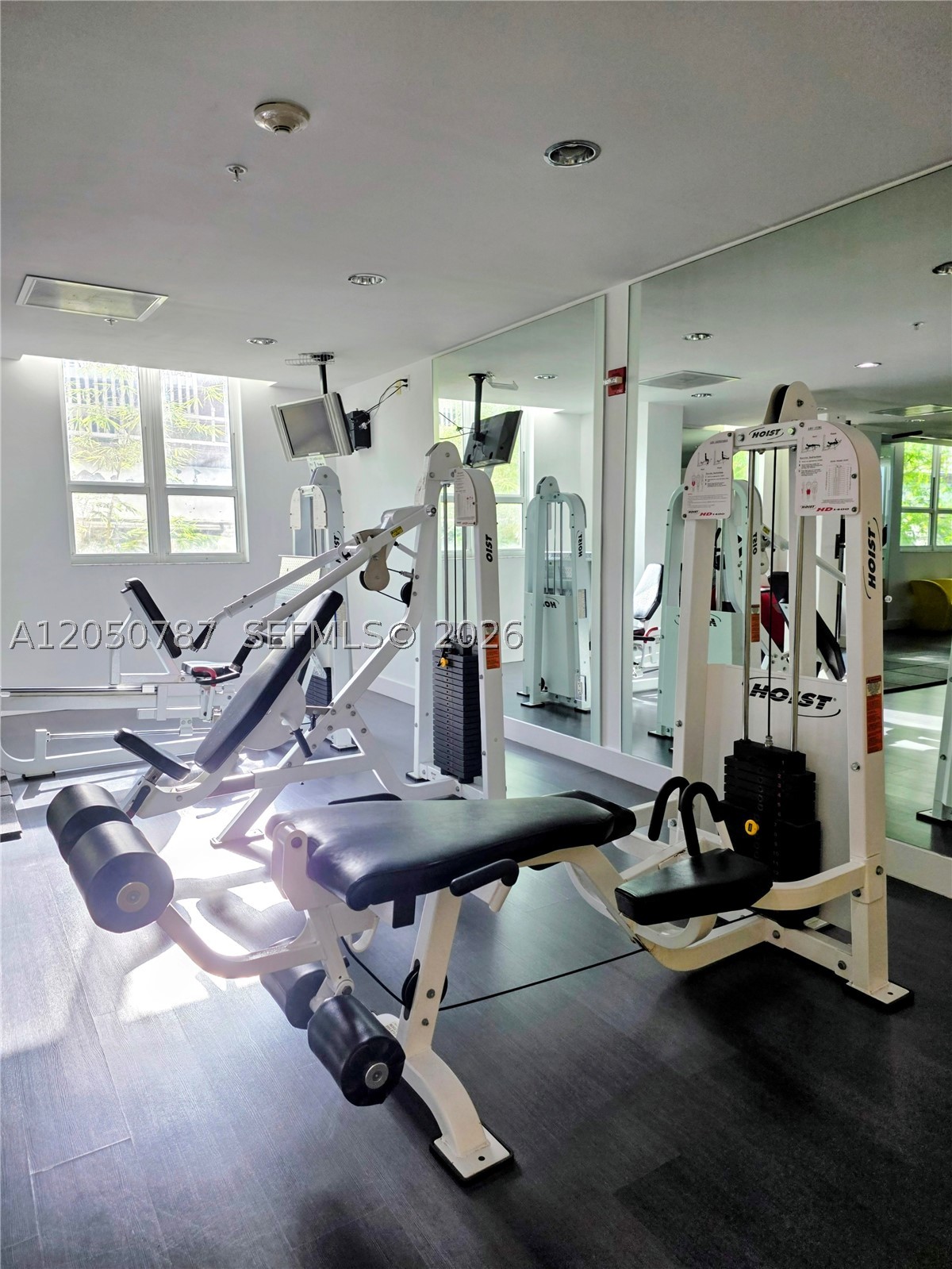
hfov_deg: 58.9
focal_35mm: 23
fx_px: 843
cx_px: 476
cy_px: 634
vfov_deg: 73.9
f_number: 1.7
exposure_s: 1/120
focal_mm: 6.3
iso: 16
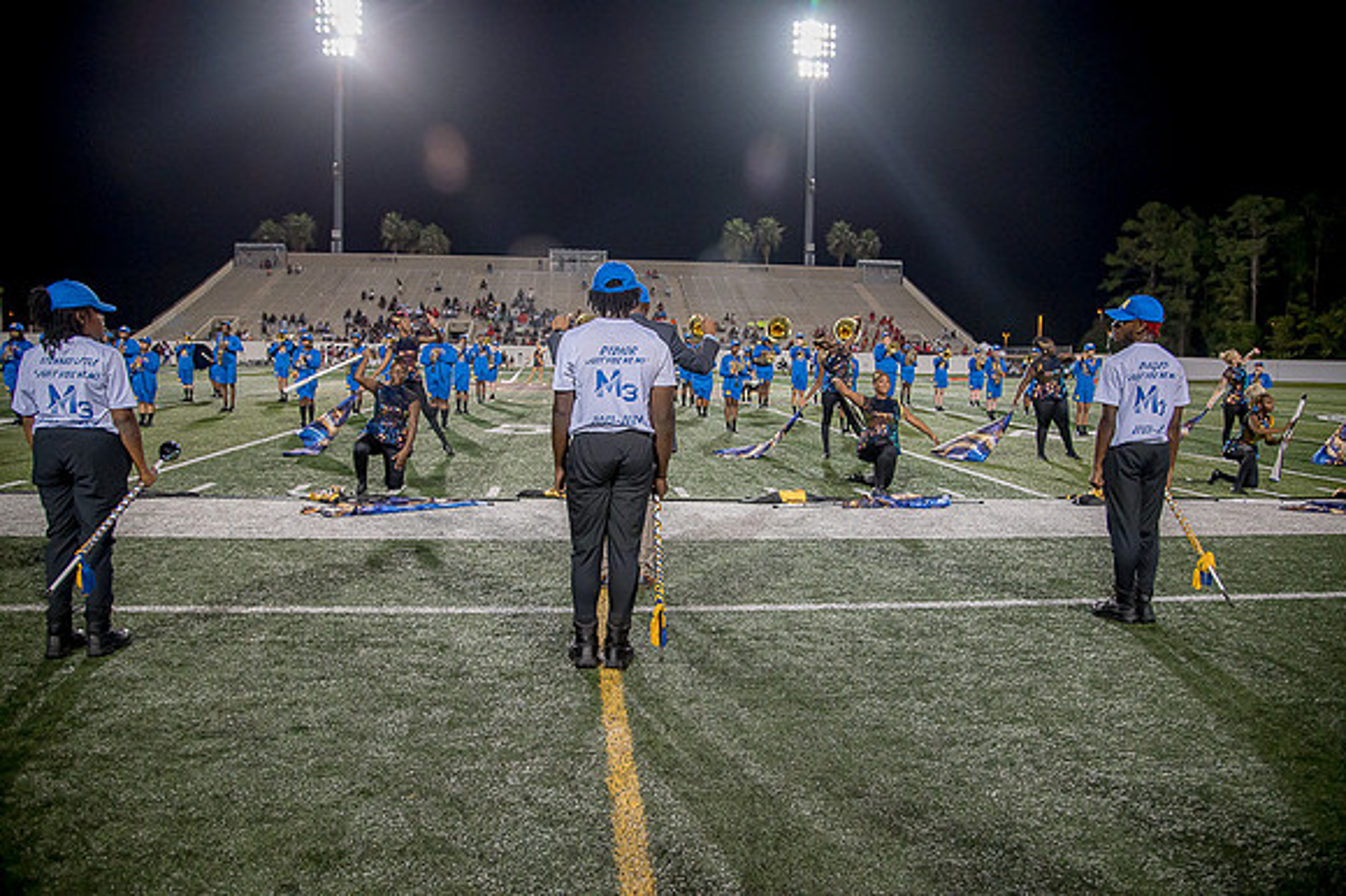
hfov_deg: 73.8
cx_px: 673
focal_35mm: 24
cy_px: 448
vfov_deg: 53.1
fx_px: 897
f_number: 4
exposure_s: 1/200
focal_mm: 24
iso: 2000
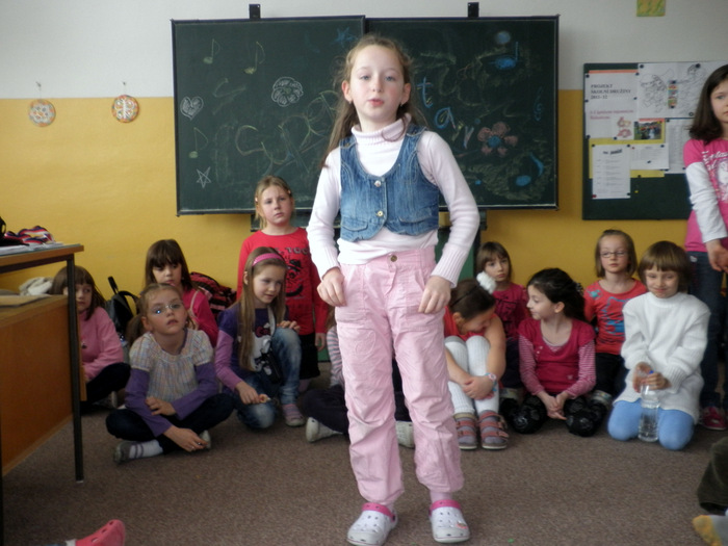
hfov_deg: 51.4
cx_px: 364
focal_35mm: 36
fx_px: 757
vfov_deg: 39.7
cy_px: 273
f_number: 3.5
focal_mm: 6.3
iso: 160
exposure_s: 1/30
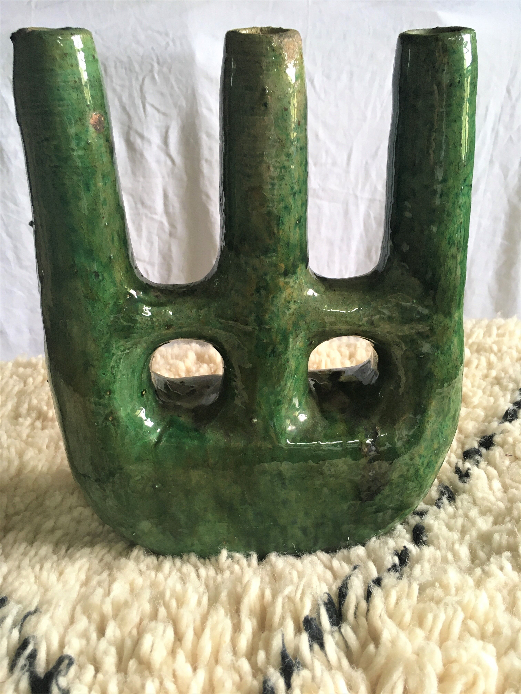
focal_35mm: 29
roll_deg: +2.7
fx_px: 582
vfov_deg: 61.7
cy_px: 347
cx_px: 260
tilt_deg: -31.2
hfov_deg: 48.2
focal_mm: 4.15
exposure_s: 1/33
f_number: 2.2
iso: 80
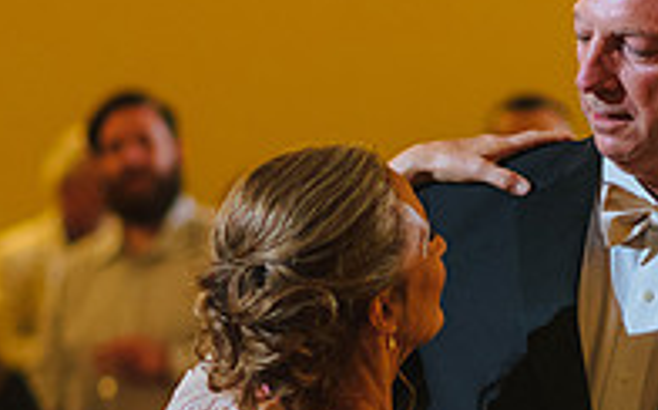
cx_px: 641
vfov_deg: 5.1
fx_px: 4603
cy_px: 385
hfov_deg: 8.1
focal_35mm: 257
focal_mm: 85
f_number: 2.2
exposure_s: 1/160
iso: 1600
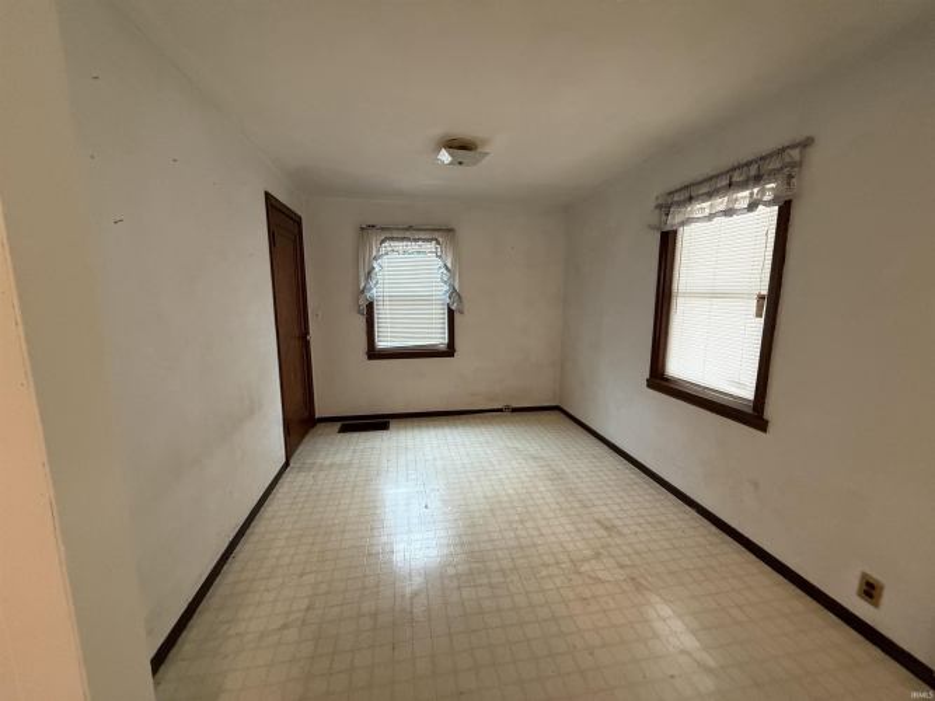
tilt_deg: -8.1
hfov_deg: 102.1
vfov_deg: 85.7
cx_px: 468
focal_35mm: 14
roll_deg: +0.3
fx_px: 378
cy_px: 350
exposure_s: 1/60
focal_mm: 2.22
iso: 640
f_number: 2.2
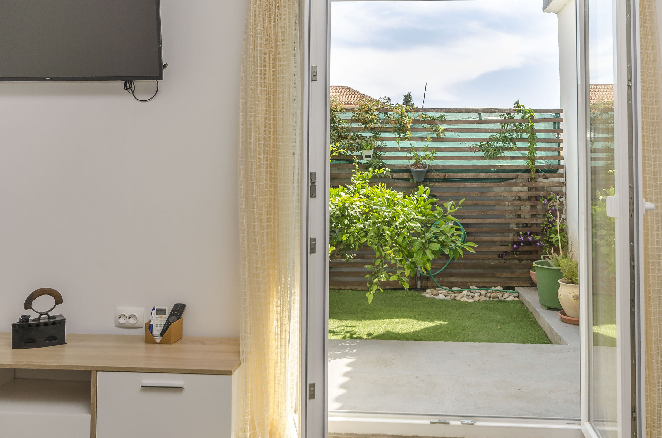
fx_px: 624
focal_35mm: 34
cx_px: 374
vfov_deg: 38.6
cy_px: 191
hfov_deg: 55.7
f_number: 8
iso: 100
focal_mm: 20
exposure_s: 1/125
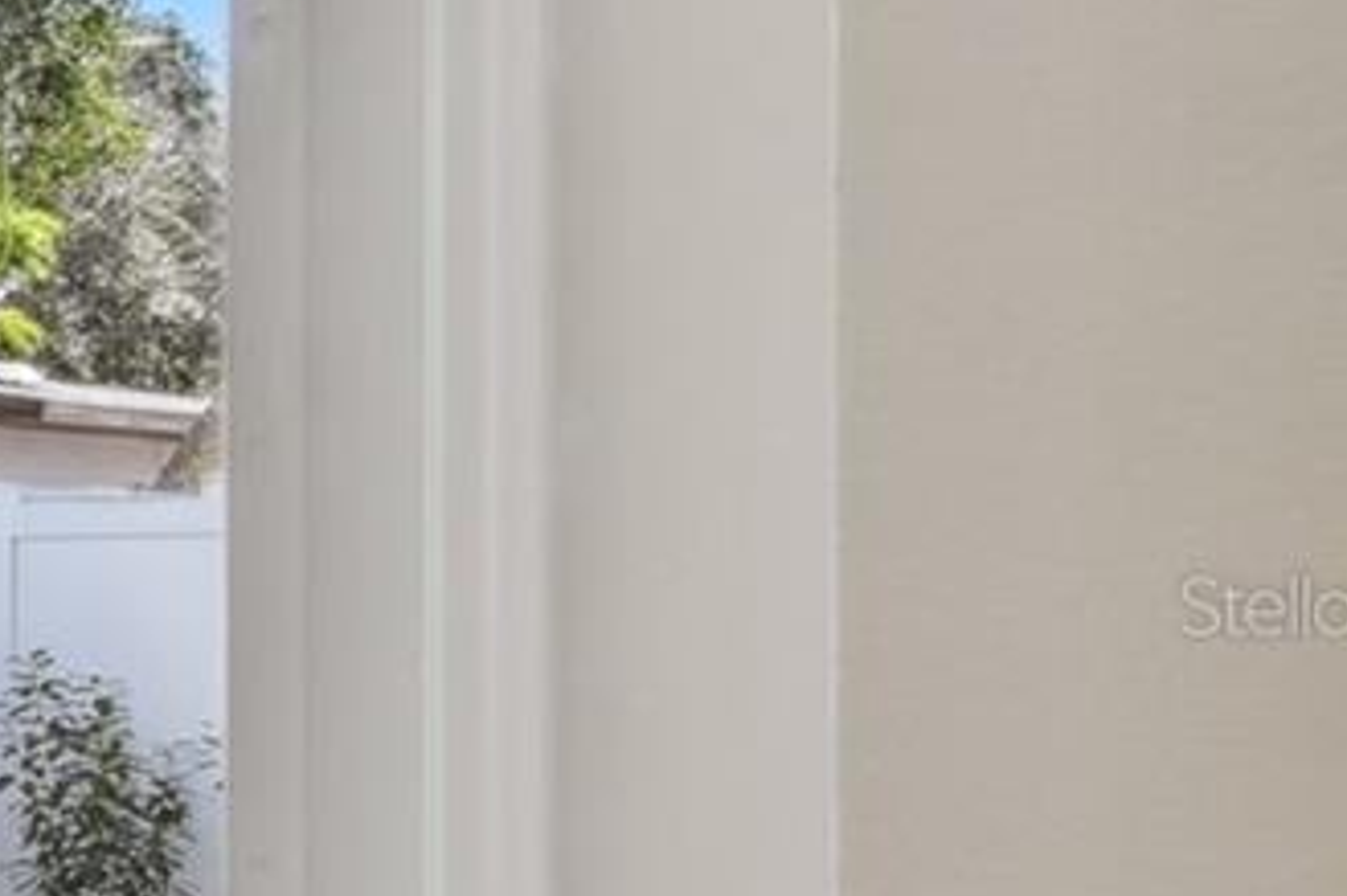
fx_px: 2730
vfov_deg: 18.6
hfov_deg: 16.0
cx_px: -1732
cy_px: 606
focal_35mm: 73
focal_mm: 10
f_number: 7.1
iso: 100
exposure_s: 1/80
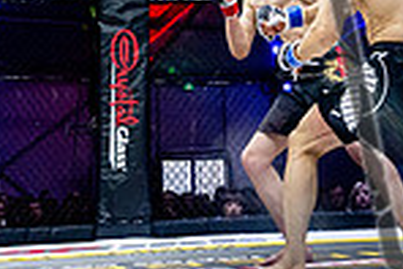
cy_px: -178
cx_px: 297
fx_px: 1132
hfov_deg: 20.1
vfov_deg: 12.6
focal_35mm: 101
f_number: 2.8
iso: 3200
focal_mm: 24
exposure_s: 1/1250
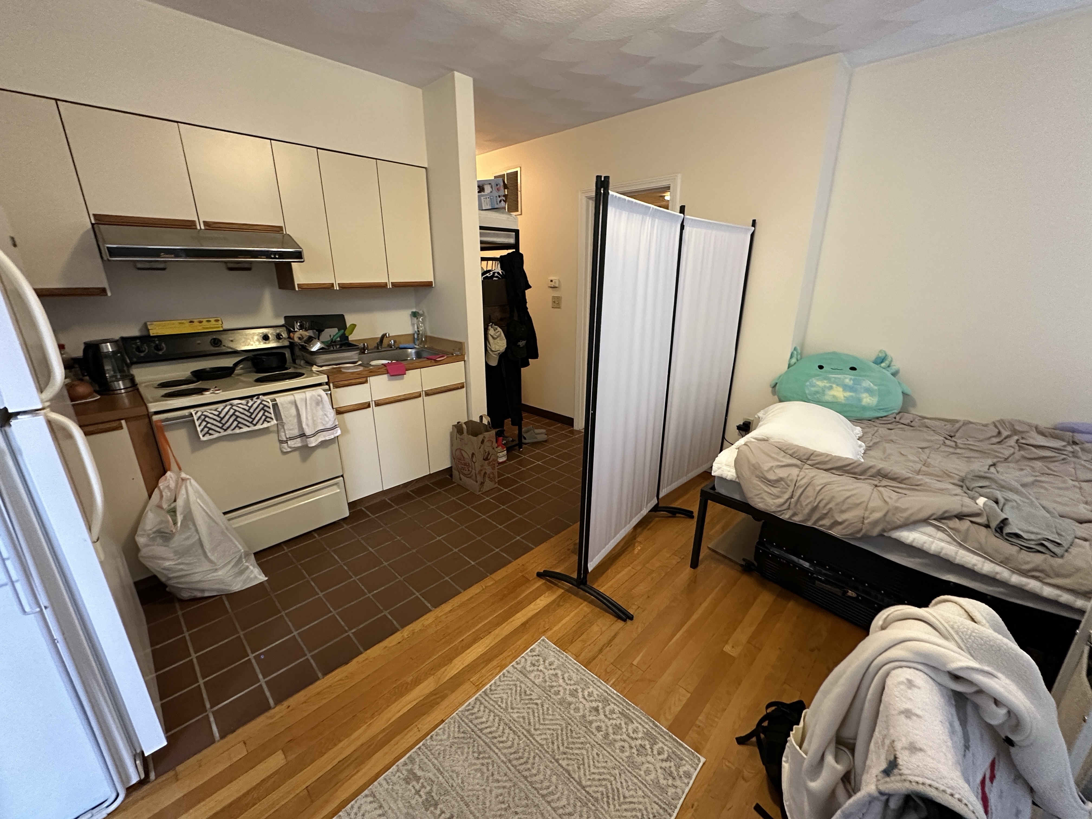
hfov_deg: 102.1
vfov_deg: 85.7
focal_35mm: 14
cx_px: 546
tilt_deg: -16.0
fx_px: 442
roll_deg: +1.2
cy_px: 410
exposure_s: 1/60
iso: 640
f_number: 2.2
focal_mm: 2.22
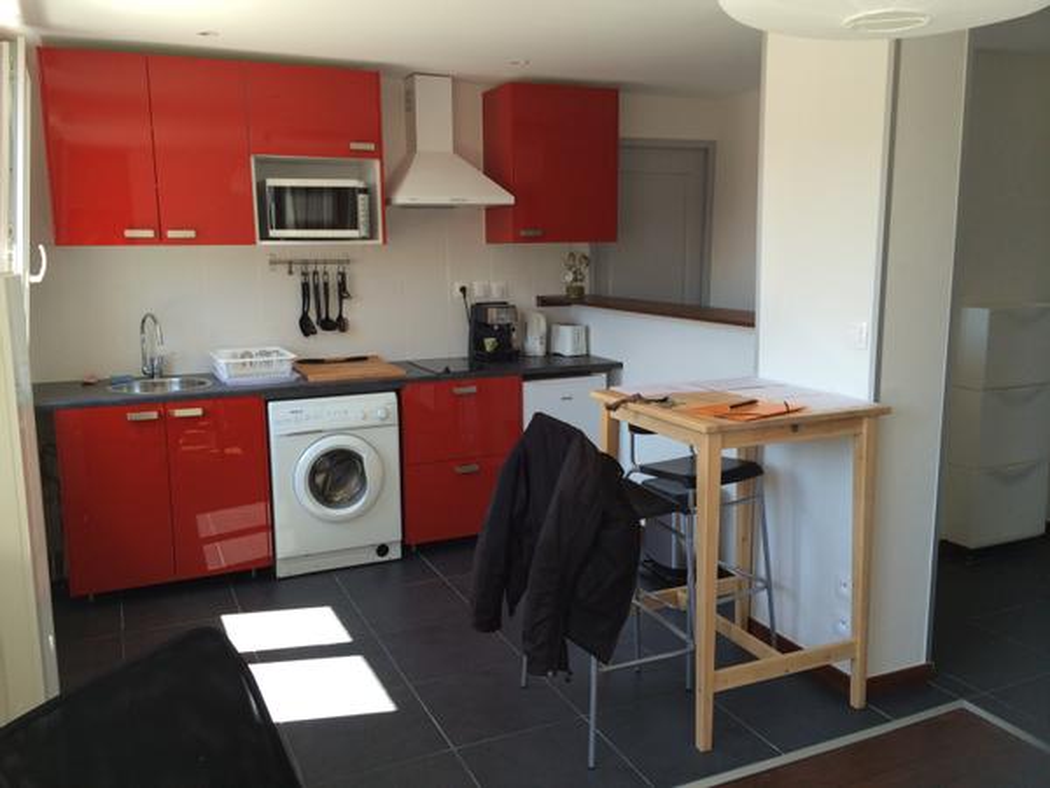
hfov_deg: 60.0
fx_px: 910
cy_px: 394
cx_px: 525
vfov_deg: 46.8
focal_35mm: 30
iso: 64
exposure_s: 1/120
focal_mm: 4.12
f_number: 2.2
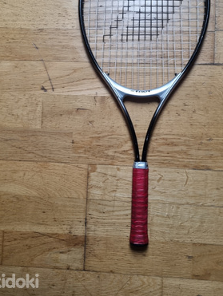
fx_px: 300
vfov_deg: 52.0
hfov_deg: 40.8
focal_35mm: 35
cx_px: 109
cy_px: 109
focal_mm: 5.4
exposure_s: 1/50
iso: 400
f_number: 1.8
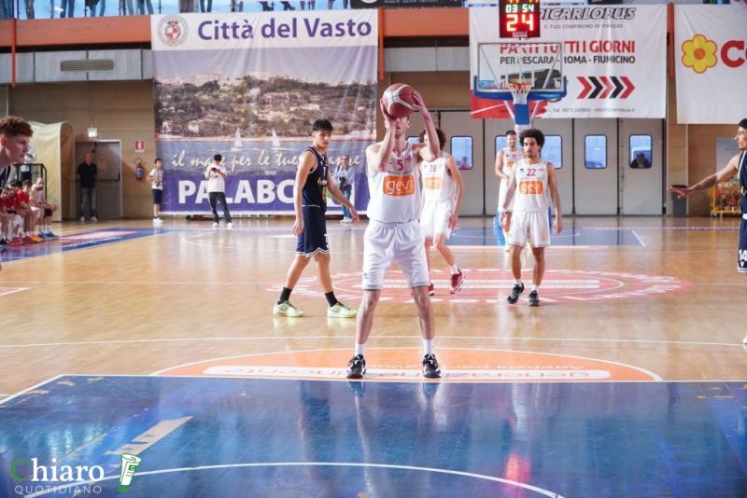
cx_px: 374
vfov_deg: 21.1
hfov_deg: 31.2
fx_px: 1339
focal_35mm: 64
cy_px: 249
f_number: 4
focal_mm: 43
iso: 5000
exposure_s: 1/500
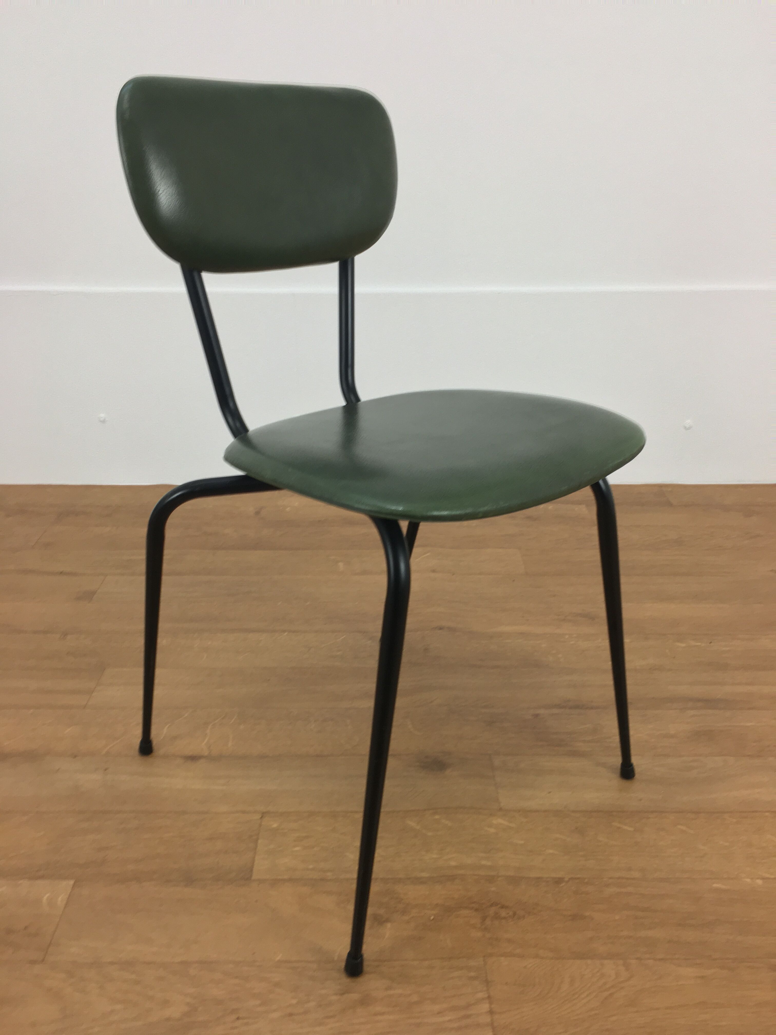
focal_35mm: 29
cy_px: 518
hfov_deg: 48.2
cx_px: 388
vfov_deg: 61.7
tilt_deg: -23.8
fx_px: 867
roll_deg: +0.0
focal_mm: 4.15
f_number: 2.2
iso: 40
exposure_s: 1/33
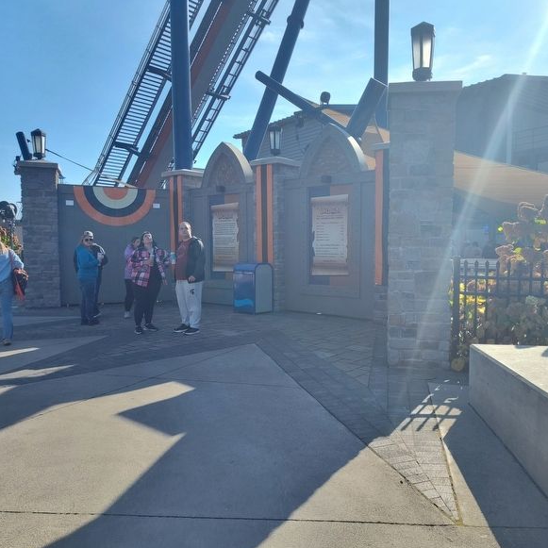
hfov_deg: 57.1
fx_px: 501
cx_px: 315
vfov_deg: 57.3
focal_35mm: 28
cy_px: 281
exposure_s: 1/1464
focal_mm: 5.56
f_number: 1.8
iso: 100
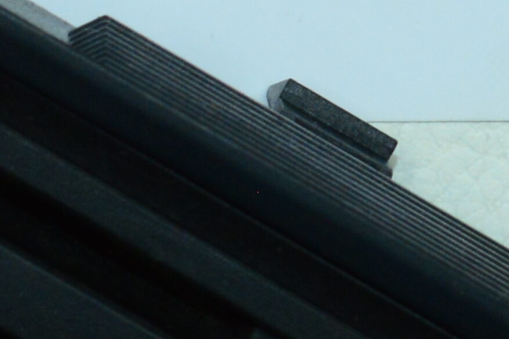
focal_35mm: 432
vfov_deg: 3.2
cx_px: 251
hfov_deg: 4.8
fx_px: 6102
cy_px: -138
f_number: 10
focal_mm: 42
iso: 450
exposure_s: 1/40
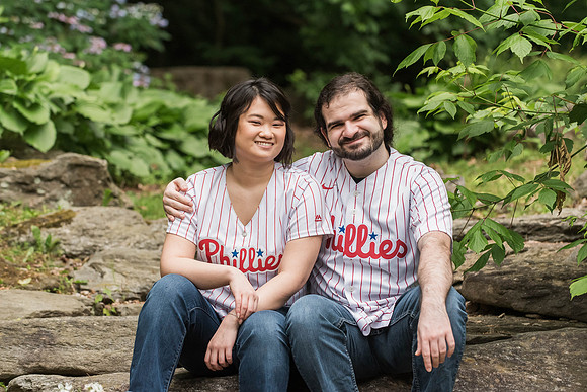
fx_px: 2190
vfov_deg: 10.2
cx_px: 295
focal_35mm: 134
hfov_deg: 15.3
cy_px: 188
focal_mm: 125
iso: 2000
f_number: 4
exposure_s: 1/1250
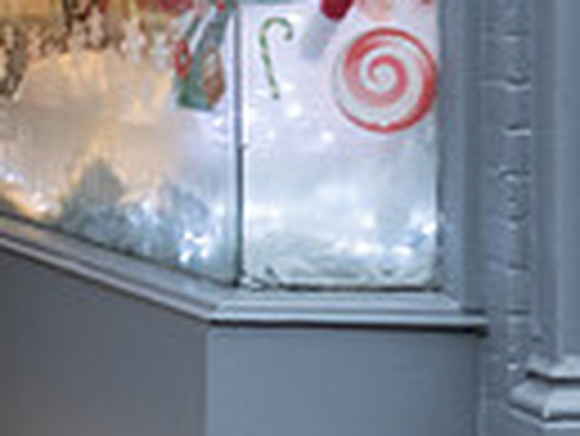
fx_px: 2633
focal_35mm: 157
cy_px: -78
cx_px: -533
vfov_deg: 9.4
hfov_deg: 11.5
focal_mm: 24.5
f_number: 2.8
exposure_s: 1/60
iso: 500
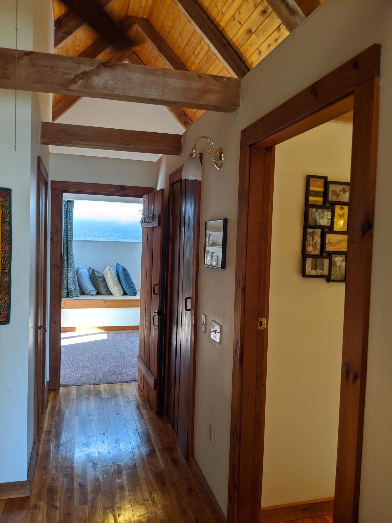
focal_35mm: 27
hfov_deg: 51.4
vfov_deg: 65.3
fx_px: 408
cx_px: 196
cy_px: 262
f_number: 1.8
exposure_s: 1/30
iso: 53
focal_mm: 4.44
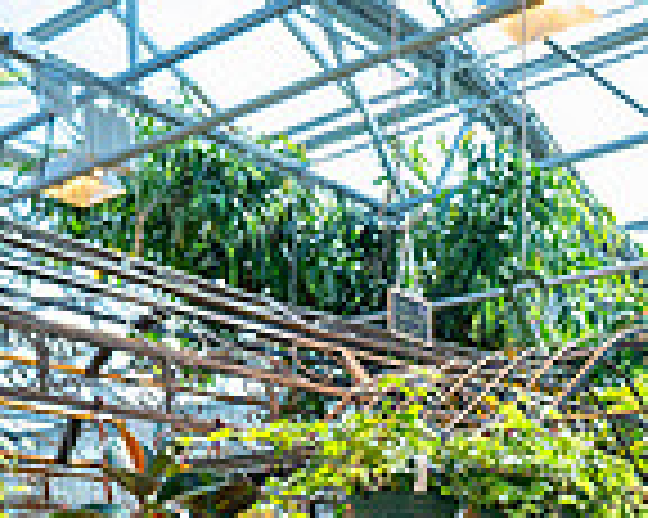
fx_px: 1016
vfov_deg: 23.6
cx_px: 747
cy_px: 750
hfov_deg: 30.8
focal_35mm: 53
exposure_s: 1/160
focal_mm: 14
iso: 100
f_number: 4
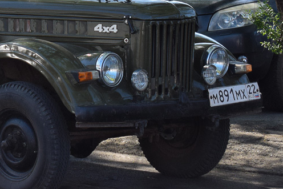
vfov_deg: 8.2
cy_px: -7
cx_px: 3
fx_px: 1313
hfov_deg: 12.2
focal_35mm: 167
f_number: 5.6
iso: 400
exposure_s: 1/640
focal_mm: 46
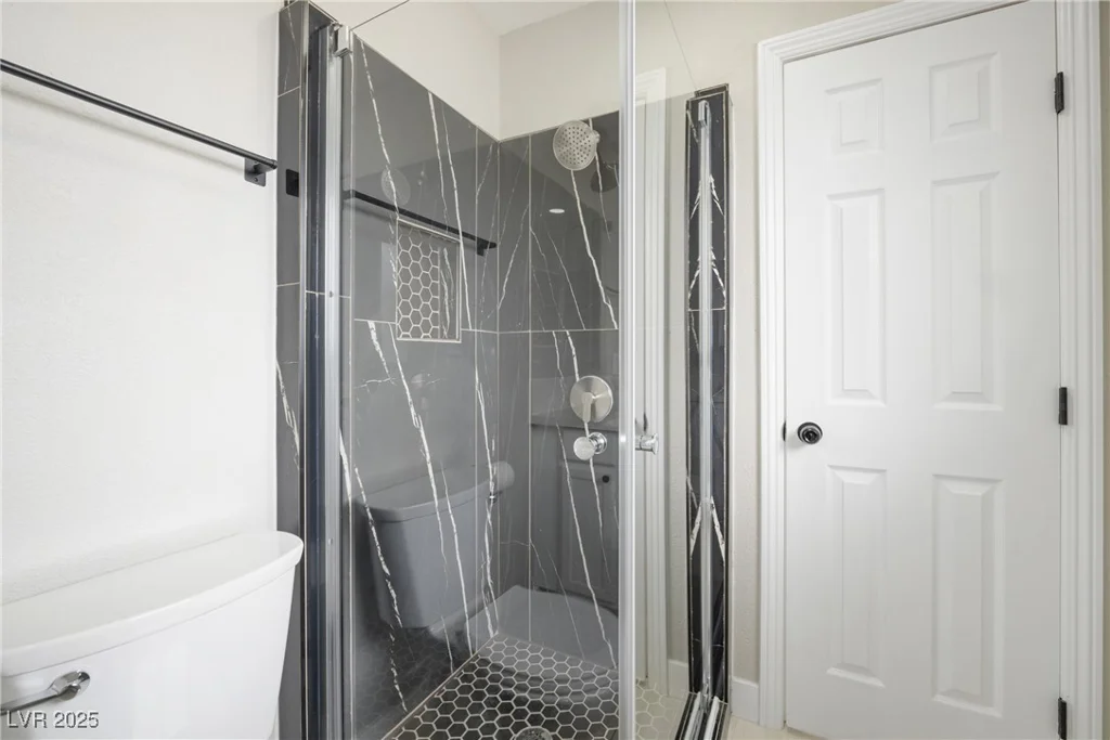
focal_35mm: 14
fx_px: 432
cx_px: 555
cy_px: 370
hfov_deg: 104.2
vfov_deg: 81.2
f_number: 9
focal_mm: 14
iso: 100
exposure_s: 1
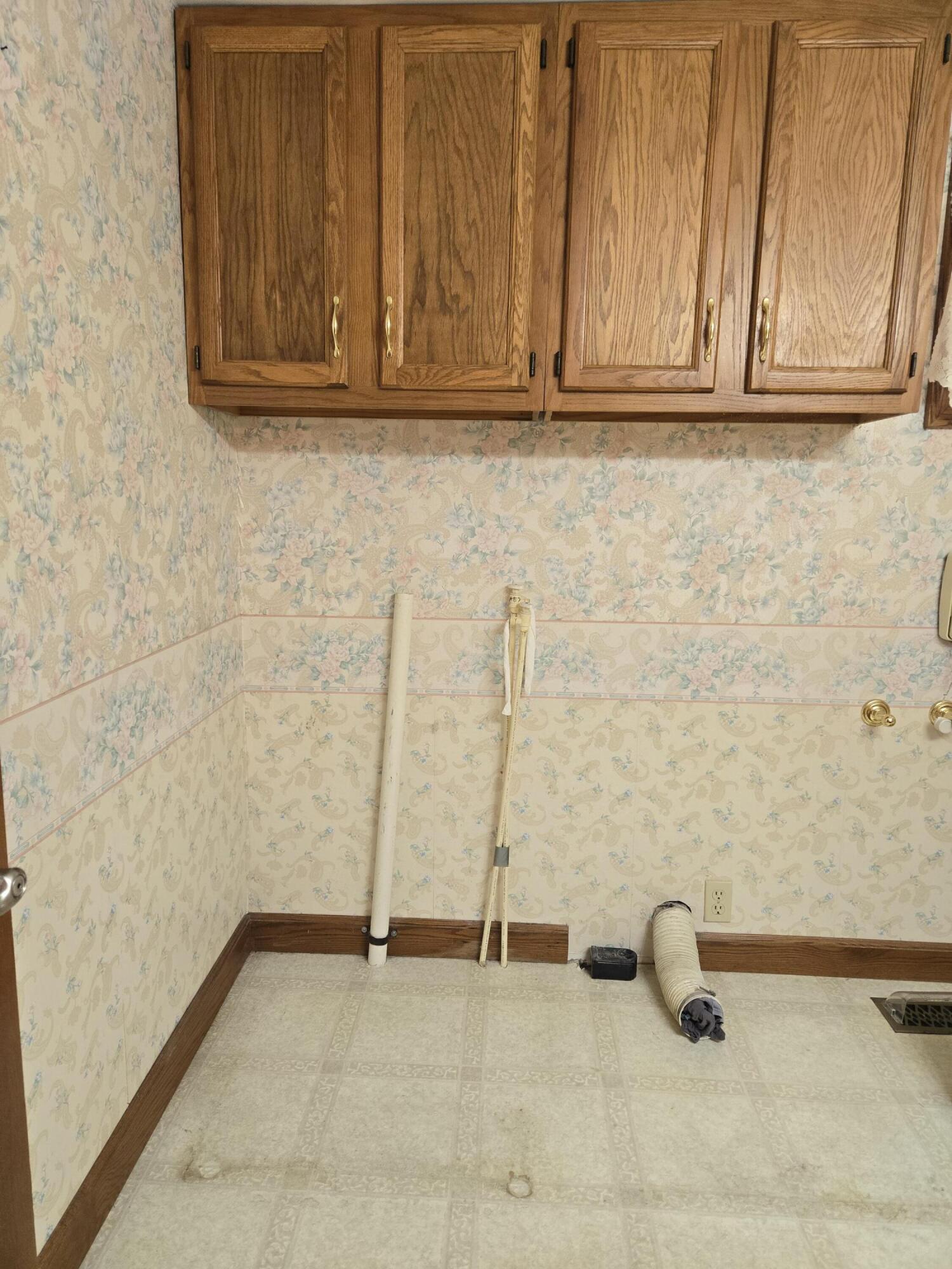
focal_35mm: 23
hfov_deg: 58.9
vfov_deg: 73.9
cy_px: 634
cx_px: 476
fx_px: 843
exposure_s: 1/120
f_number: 1.8
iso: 320
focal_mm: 5.4
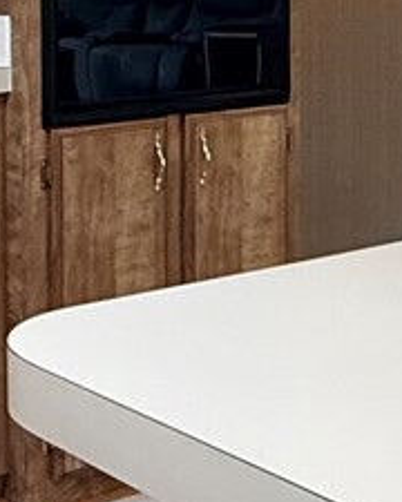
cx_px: 78
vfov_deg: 19.0
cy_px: -54
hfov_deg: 15.8
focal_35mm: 97
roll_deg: +1.0
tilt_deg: -1.8
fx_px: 1443
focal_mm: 2.22
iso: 250
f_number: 2.2
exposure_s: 1/99
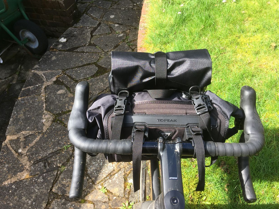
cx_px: 143
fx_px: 242
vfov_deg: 46.8
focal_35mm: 30
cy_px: 105
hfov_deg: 60.0
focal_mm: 4.15
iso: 25
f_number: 2.2
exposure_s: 1/291
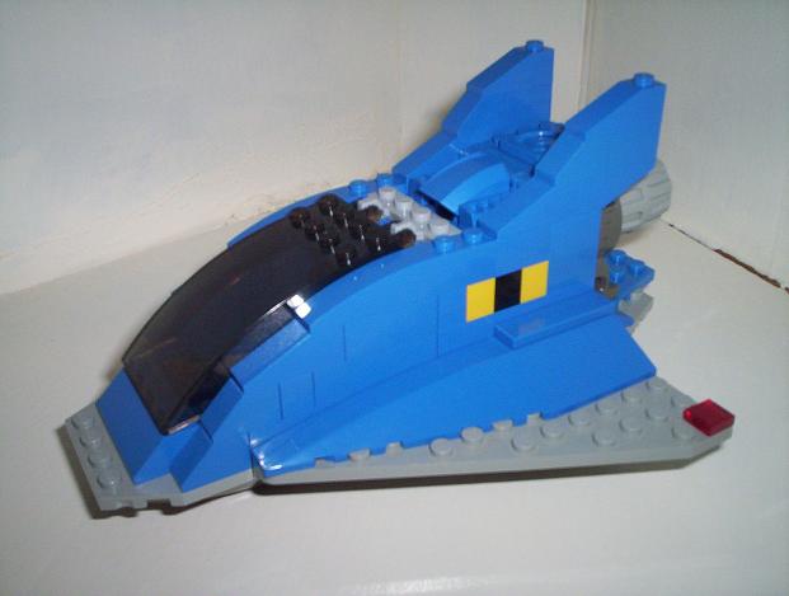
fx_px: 868
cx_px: 394
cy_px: 298
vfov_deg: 37.9
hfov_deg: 48.9
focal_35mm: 38
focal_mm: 4.99
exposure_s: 1/60
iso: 140
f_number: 4.5
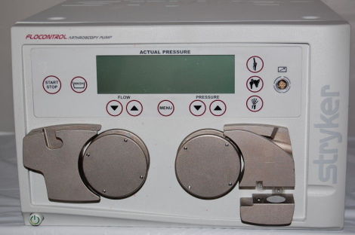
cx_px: 178
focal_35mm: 82
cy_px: 118
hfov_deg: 24.6
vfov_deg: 16.5
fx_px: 812
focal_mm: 55
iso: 200
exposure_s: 1/125
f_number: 5.6
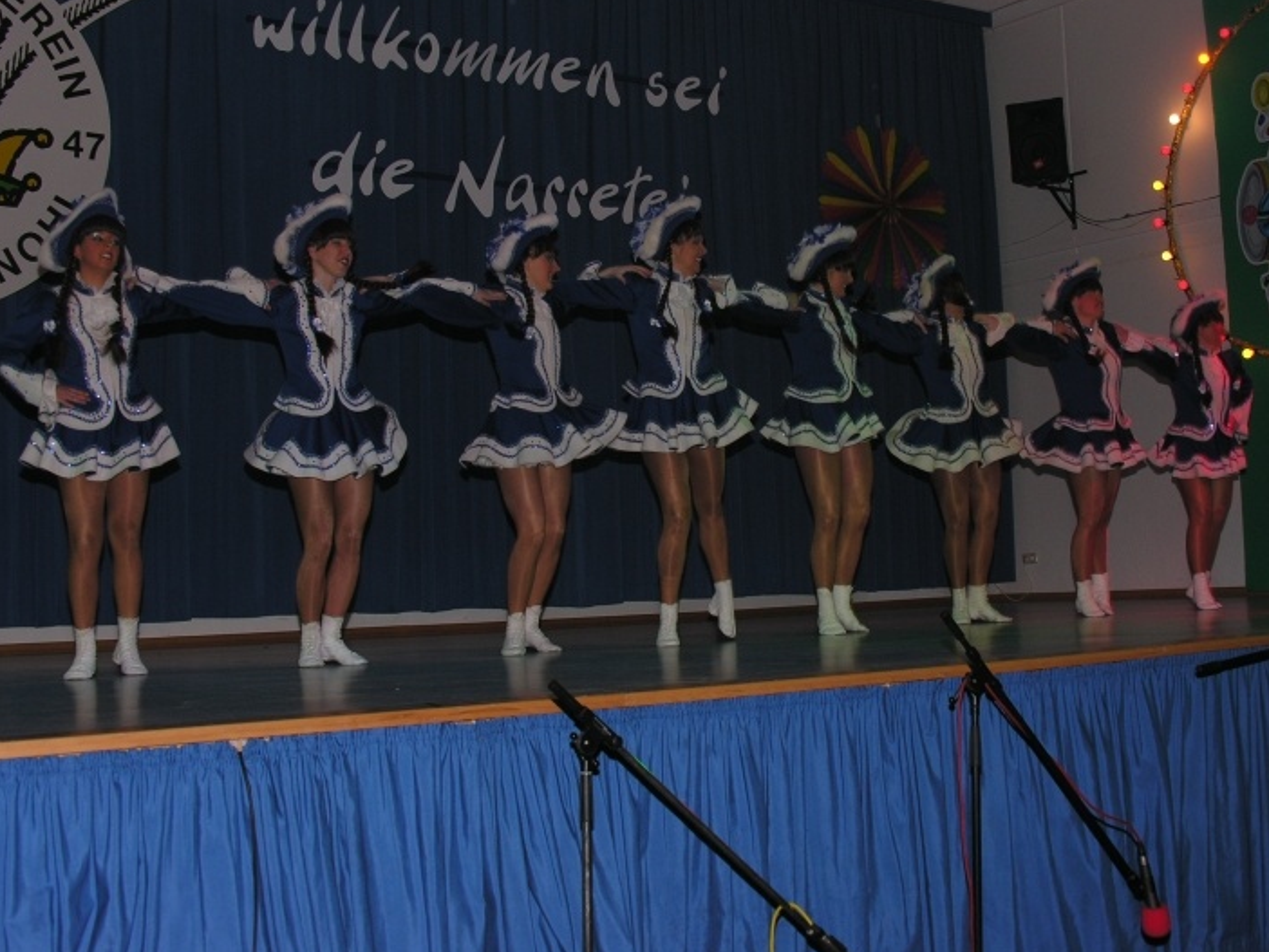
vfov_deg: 29.7
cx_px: 705
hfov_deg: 38.8
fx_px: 1797
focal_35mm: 49
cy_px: 417
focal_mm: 11
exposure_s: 1/60.1
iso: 50
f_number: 4.1
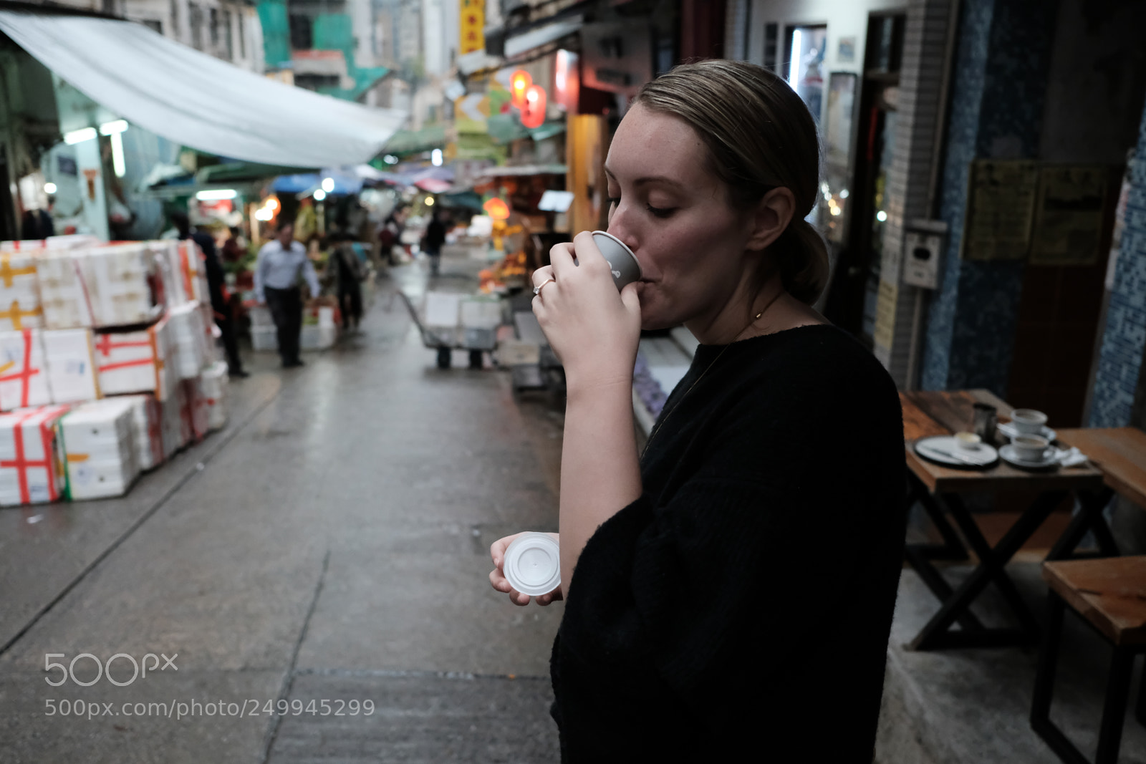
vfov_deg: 37.9
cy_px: 382
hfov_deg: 54.4
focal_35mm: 35
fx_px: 1114
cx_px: 573
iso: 3200
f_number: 2.8
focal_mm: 23
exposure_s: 1/500
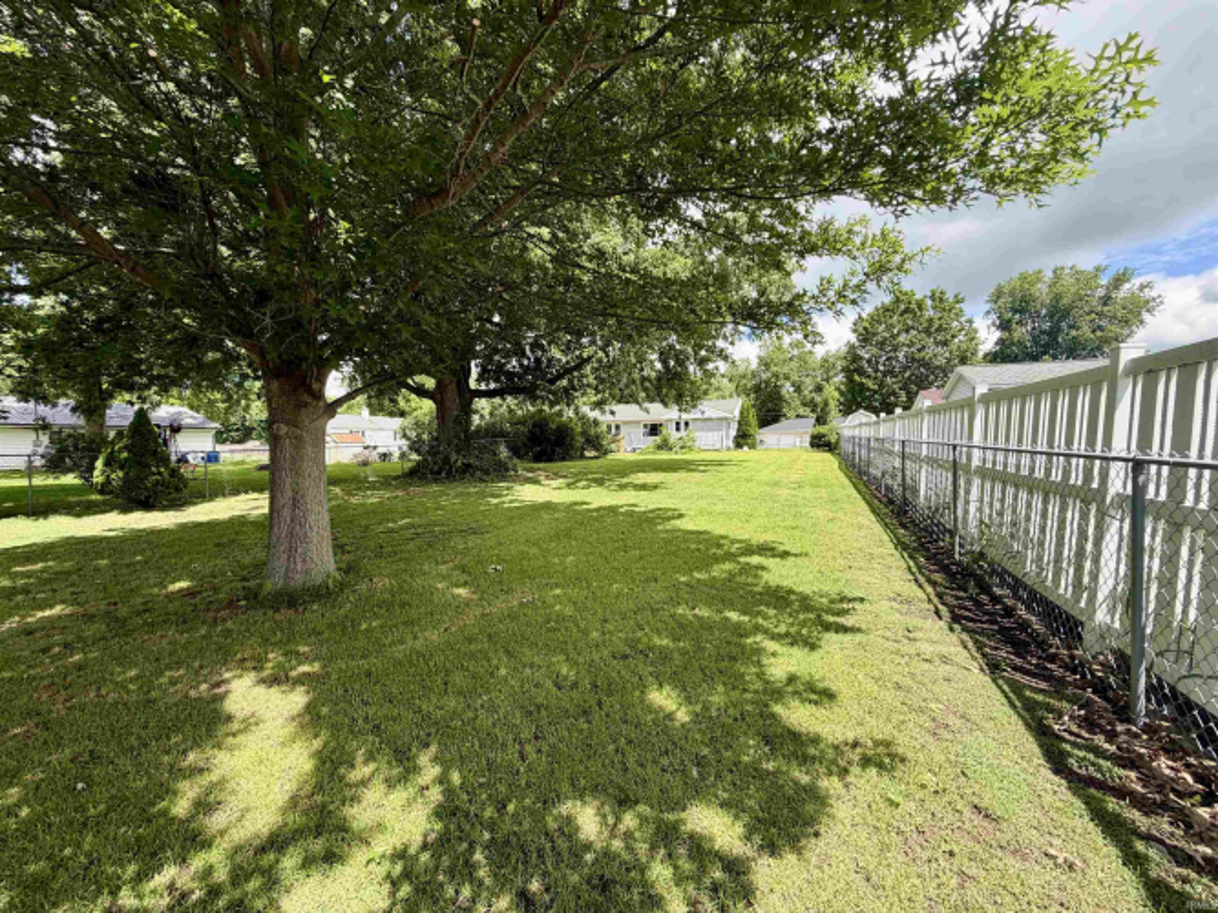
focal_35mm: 14
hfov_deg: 102.1
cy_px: 456
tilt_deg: -1.6
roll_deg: +0.9
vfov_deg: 85.7
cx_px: 609
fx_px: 493
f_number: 2.2
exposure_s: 1/502
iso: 40
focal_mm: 2.22
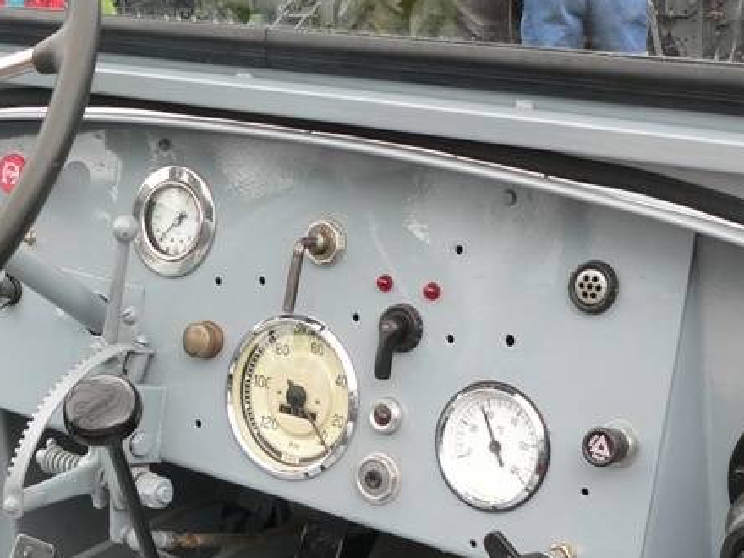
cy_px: 313
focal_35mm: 80
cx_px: 213
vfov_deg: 18.4
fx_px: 1719
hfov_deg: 24.2
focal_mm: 7.3
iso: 80
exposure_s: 1/125
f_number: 3.3
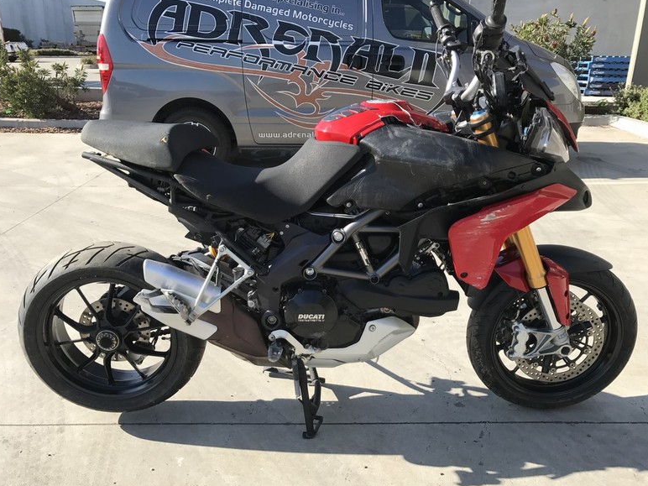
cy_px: 243
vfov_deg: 48.2
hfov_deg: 61.7
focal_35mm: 29
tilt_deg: -17.8
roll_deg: -0.4
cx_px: 325
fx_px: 543
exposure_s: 1/967
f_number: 1.8
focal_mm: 3.99
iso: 20
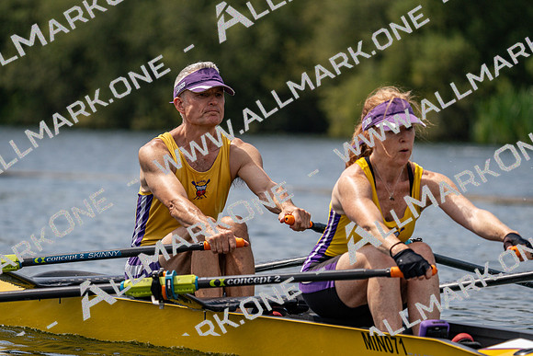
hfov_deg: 6.9
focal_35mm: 300
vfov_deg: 4.6
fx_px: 4442
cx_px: 266
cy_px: 178
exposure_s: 1/1600
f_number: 5.6
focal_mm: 300
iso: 200
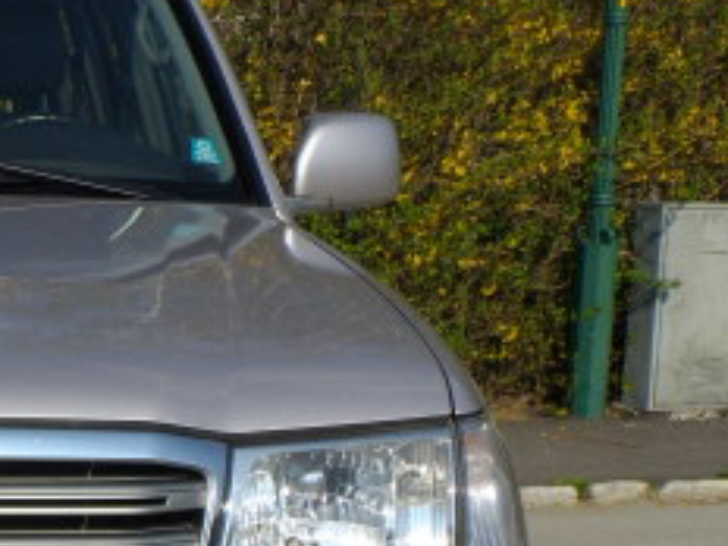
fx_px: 1914
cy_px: 483
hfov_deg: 19.8
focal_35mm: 91
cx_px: -217
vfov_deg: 16.0
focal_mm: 6
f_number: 9.8
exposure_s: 1/250
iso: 100
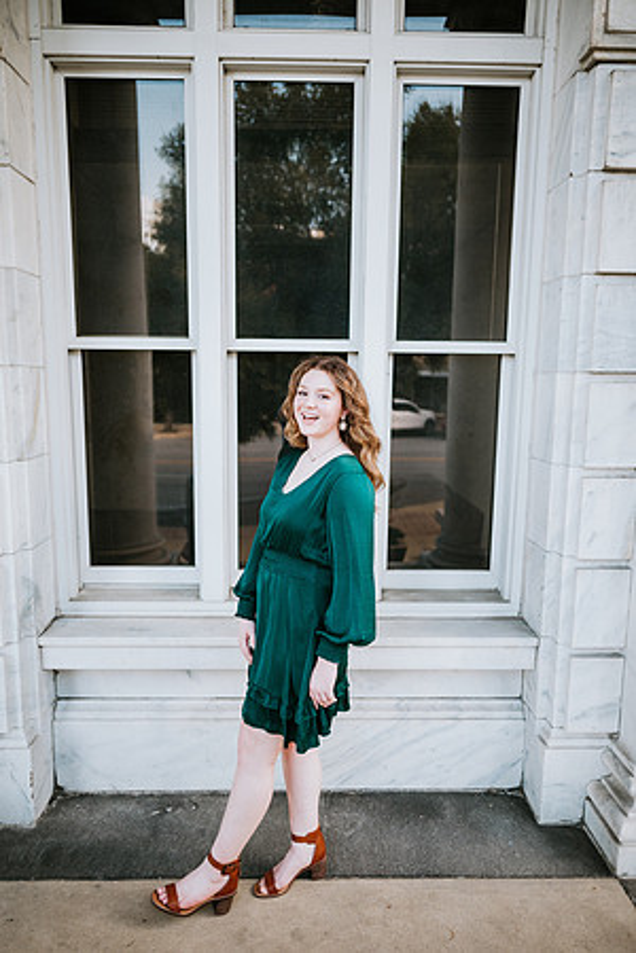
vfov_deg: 73.7
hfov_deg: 53.1
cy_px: 476
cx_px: 318
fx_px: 636
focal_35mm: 24
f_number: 2
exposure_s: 1/200
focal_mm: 24
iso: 160
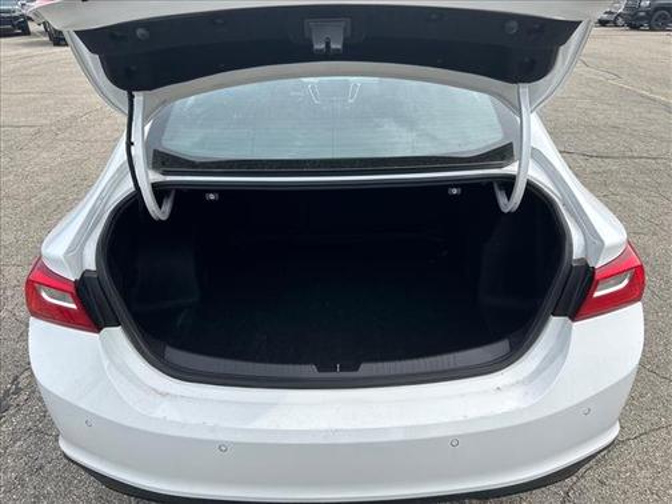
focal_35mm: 26
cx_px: 336
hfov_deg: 67.3
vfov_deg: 53.1
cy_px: 252
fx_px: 505
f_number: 1.5
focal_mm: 5.7
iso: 50
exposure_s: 1/2695
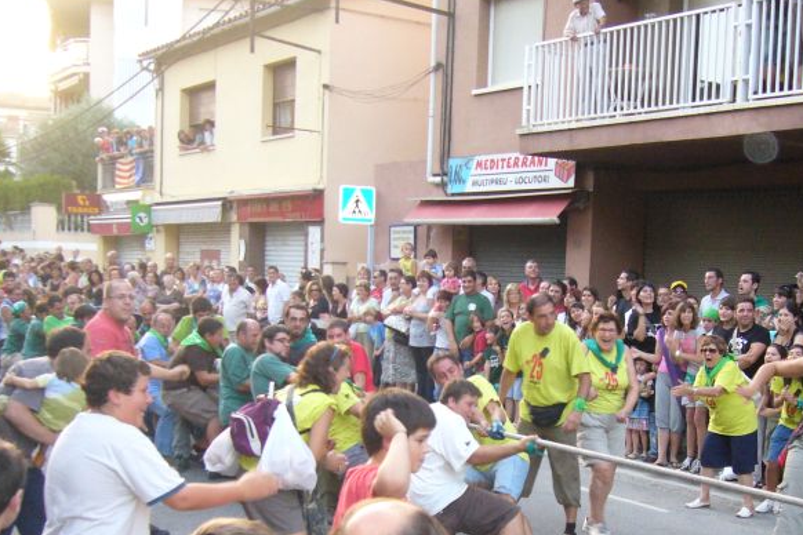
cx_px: 466
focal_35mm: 50
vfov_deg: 26.7
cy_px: 400
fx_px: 1115
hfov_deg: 39.5
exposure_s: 1/60
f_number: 2.8
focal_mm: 5.8
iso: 250
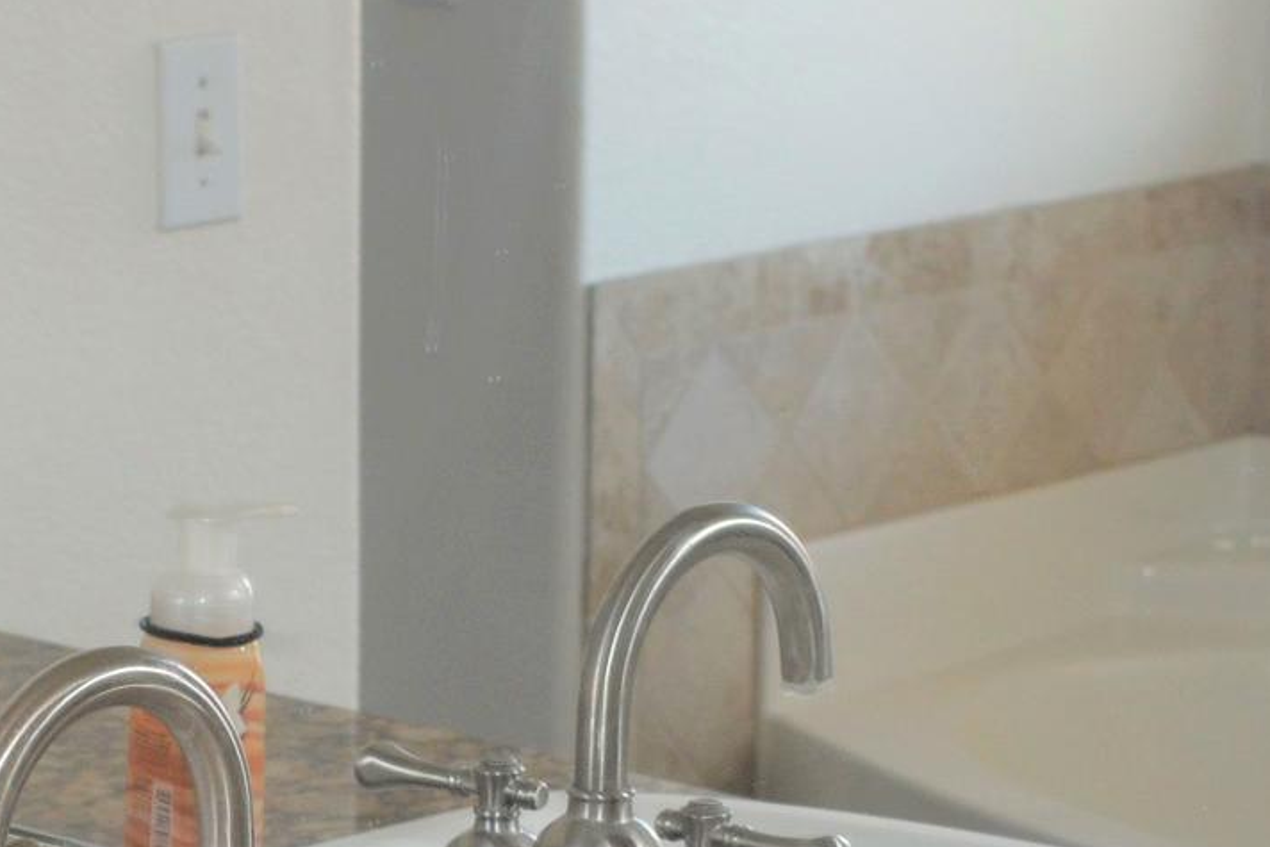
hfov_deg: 14.6
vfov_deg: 9.8
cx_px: 173
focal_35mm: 139
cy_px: 918
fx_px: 4904
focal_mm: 22
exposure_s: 1/60
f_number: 4
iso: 180
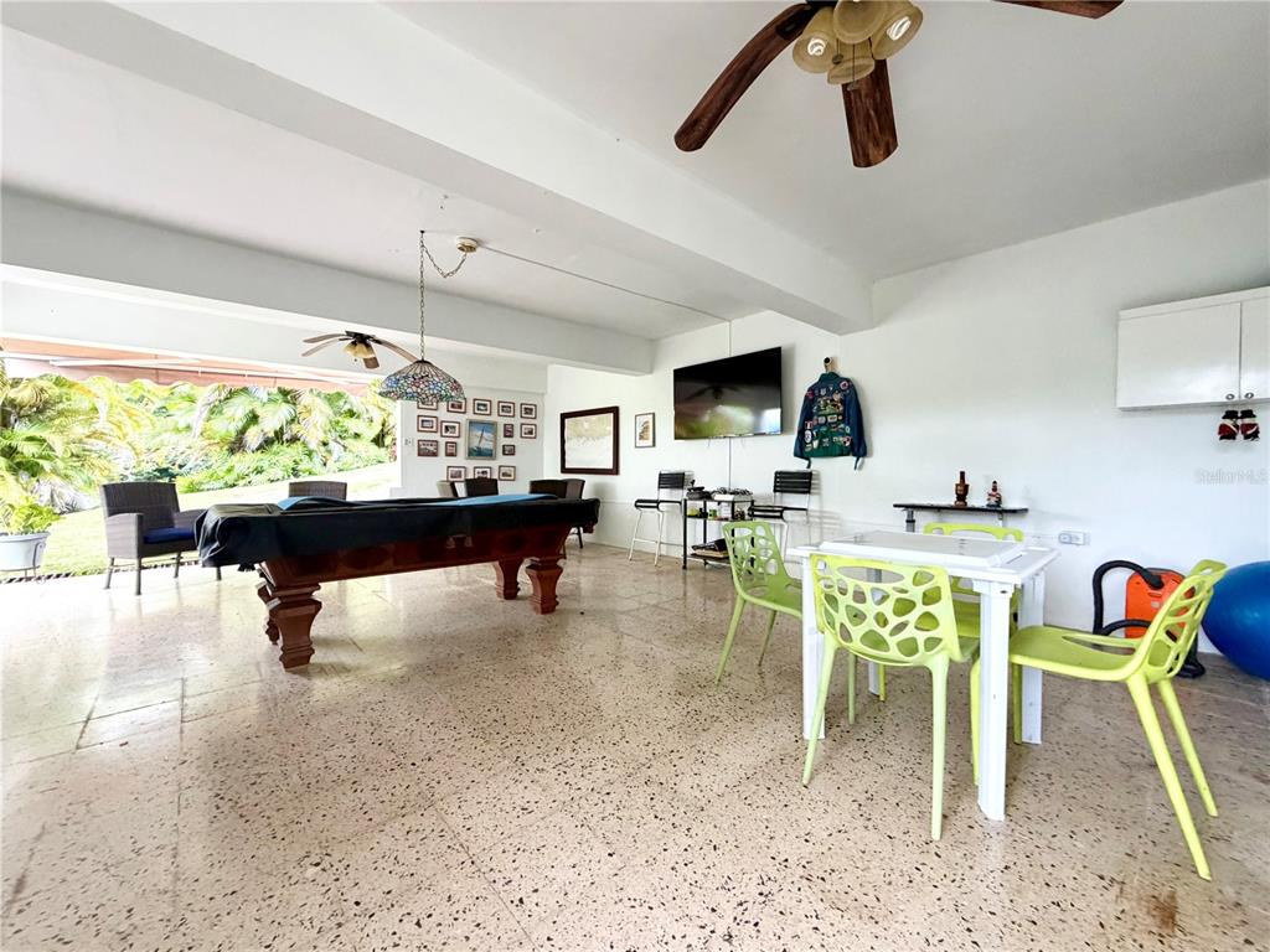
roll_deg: -0.3
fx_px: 514
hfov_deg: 102.1
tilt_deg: -0.4
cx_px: 635
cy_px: 476
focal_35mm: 14
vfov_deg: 85.7
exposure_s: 1/111
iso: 320
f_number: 2.2
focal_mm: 2.22
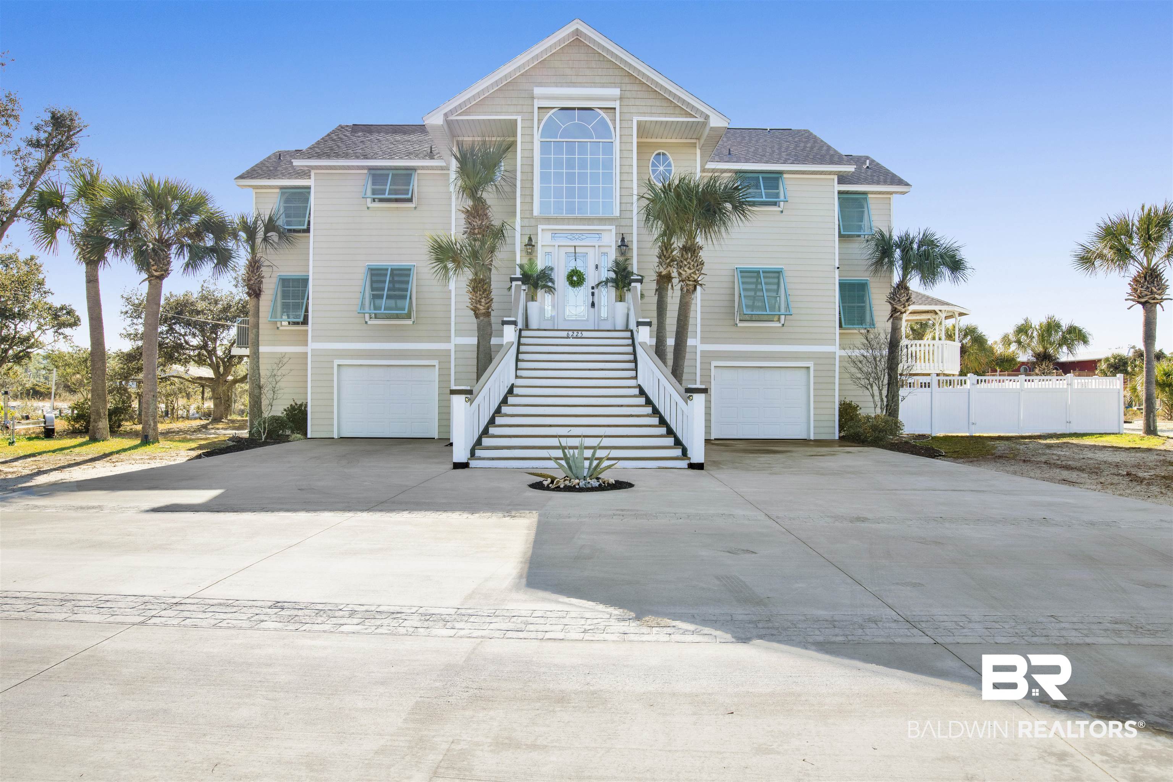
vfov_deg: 53.1
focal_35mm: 24
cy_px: 391
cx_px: 586
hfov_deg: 73.7
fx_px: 782
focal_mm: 24
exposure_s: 1/200
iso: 200
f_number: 11
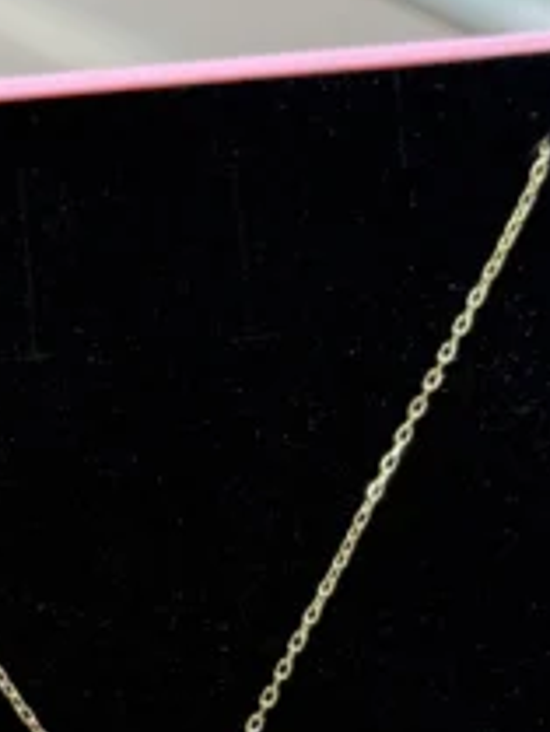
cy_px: 560
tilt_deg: -58.2
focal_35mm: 92
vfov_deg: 21.1
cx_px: 161
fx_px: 1947
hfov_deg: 16.0
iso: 64
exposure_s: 1/100
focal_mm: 6.76
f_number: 1.78
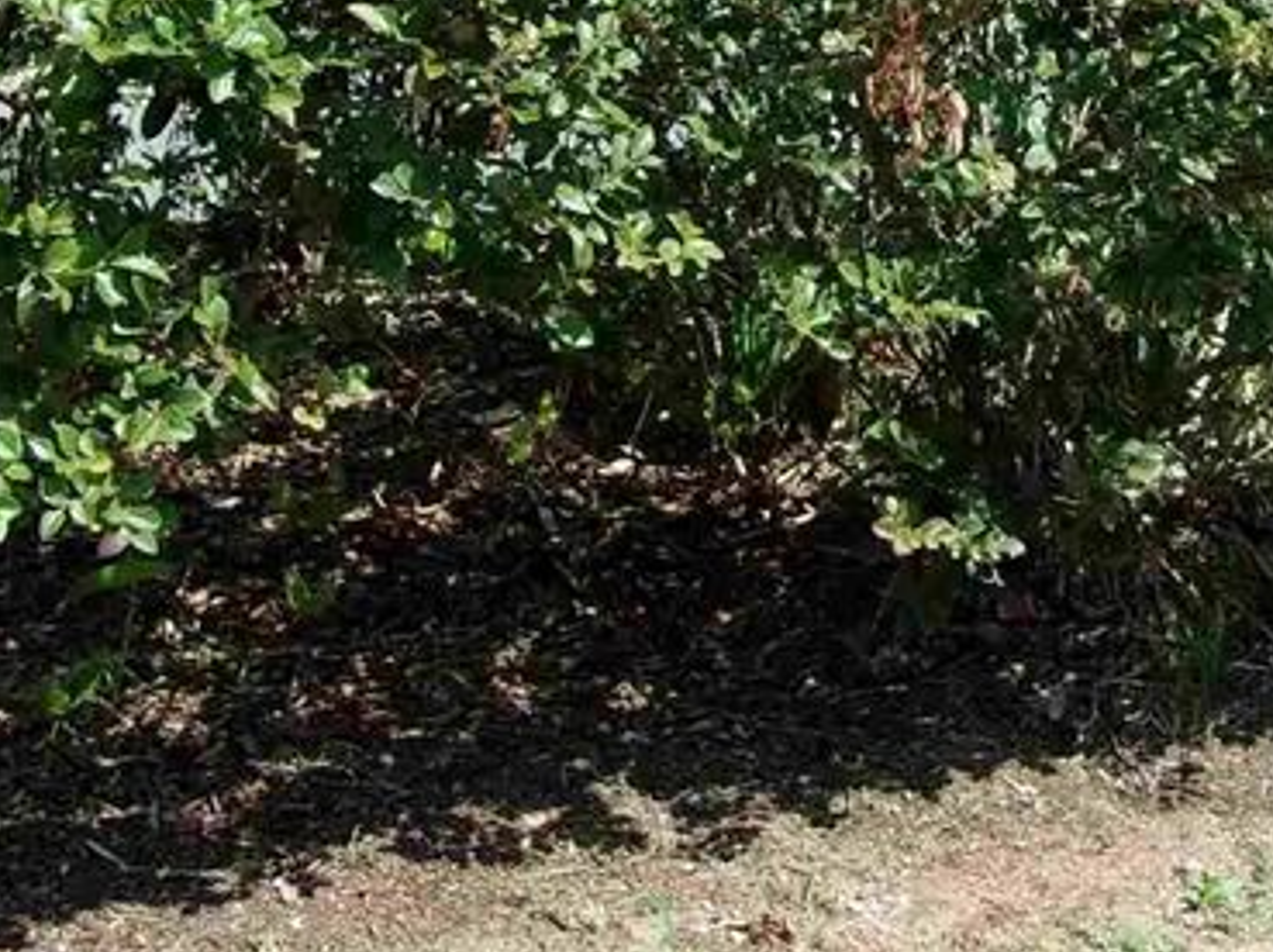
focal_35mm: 75
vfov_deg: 18.4
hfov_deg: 25.2
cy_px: -255
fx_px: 2755
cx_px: 1145
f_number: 10.4
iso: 80
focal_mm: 4.9
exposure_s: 1/52
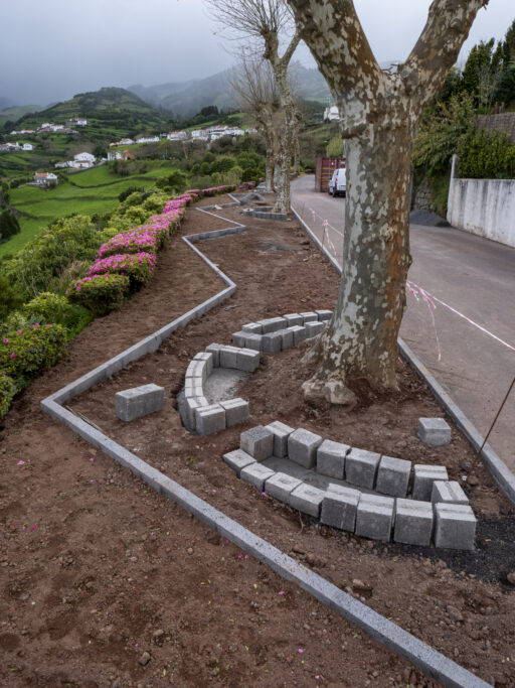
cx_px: 258
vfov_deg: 71.6
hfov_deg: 56.8
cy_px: 344
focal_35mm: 24
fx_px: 476
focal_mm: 12
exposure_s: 1/160
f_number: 10
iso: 200
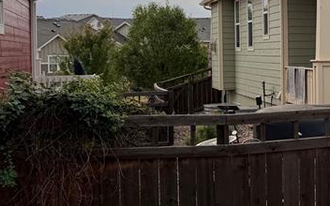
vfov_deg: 17.6
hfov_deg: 23.4
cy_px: 63
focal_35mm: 74
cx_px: 467
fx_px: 666
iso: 100
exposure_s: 1/2110
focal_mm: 6.76
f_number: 1.78
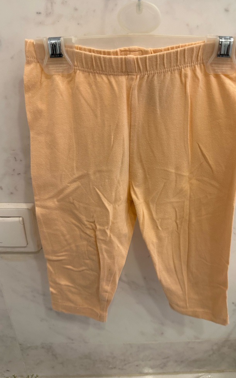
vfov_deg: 70.4
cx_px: 139
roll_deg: -1.0
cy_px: 192
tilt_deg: -27.0
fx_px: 267
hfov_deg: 47.4
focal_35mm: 26
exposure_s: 1/50
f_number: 1.78
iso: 200
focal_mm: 6.86
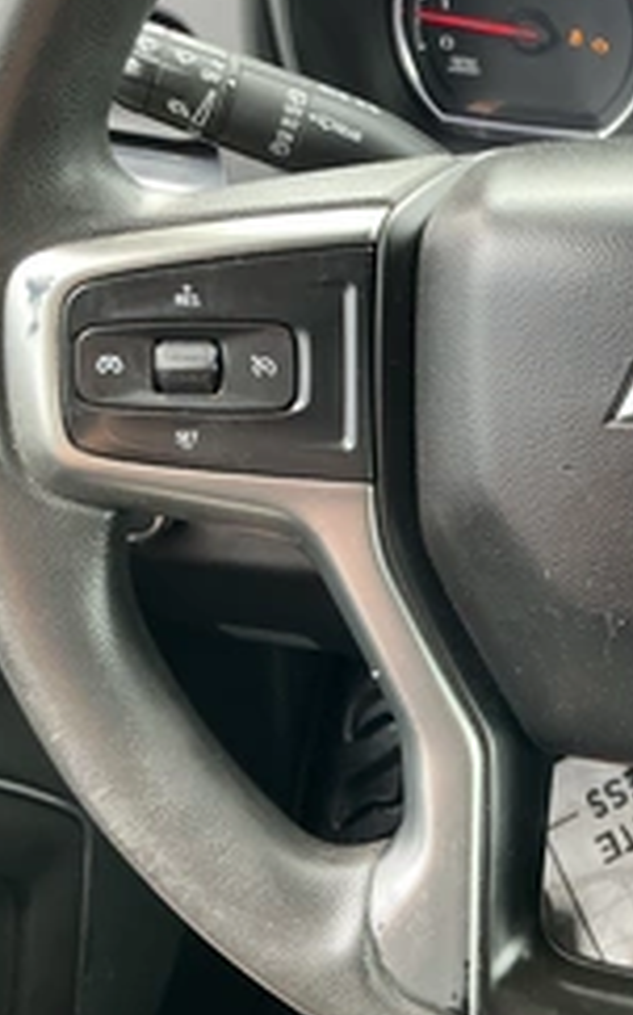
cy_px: 428
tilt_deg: -30.9
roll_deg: -5.4
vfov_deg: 41.0
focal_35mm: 49
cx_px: 725
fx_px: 1354
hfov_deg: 24.3
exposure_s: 1/60
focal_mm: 3
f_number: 1.8
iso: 80
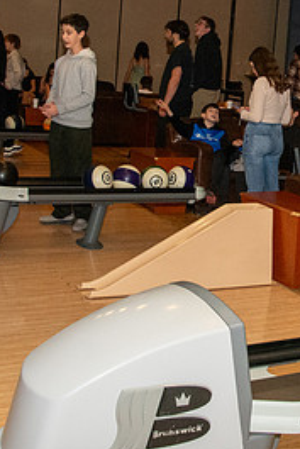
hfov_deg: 22.2
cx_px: 297
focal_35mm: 59
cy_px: 135
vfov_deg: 33.5
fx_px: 736
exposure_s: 1/80
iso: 4000
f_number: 10
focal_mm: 18
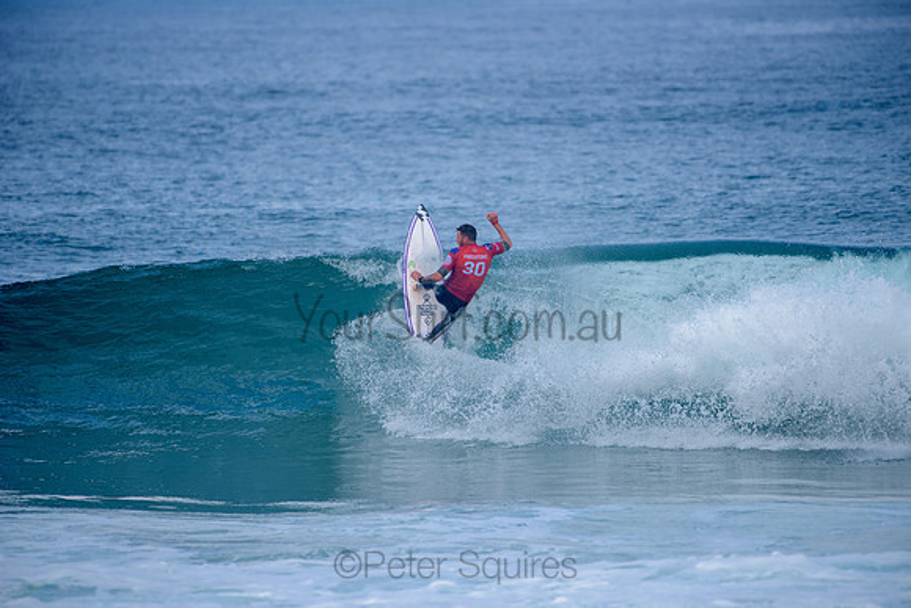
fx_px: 12658
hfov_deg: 4.1
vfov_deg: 2.8
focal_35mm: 500
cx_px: 456
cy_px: 304
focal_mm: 500
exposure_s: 1/2000
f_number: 5.6
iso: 220
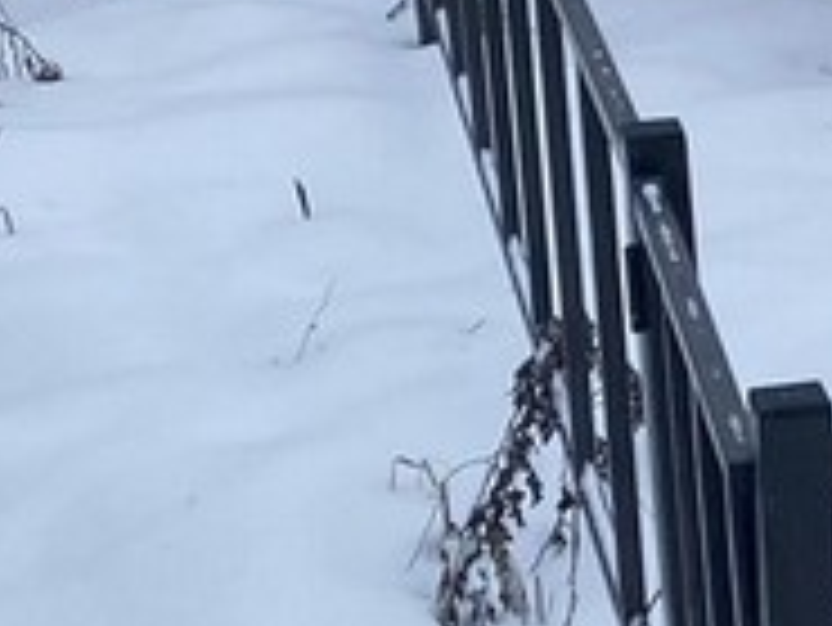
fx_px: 3463
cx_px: 1862
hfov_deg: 11.7
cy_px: 153
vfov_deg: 10.3
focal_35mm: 144
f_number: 1.8
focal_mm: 4.25
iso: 32
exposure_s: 1/662
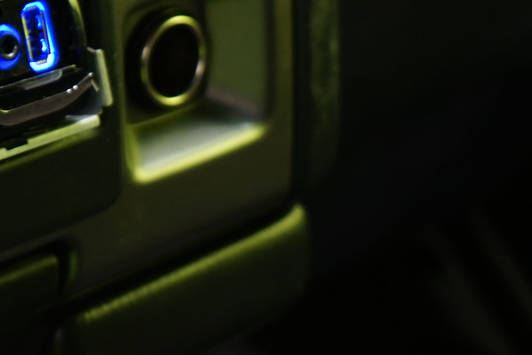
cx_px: -310
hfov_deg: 18.8
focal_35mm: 93
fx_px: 1374
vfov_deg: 13.9
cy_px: -154
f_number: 4
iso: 400
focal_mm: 25
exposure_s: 1/10
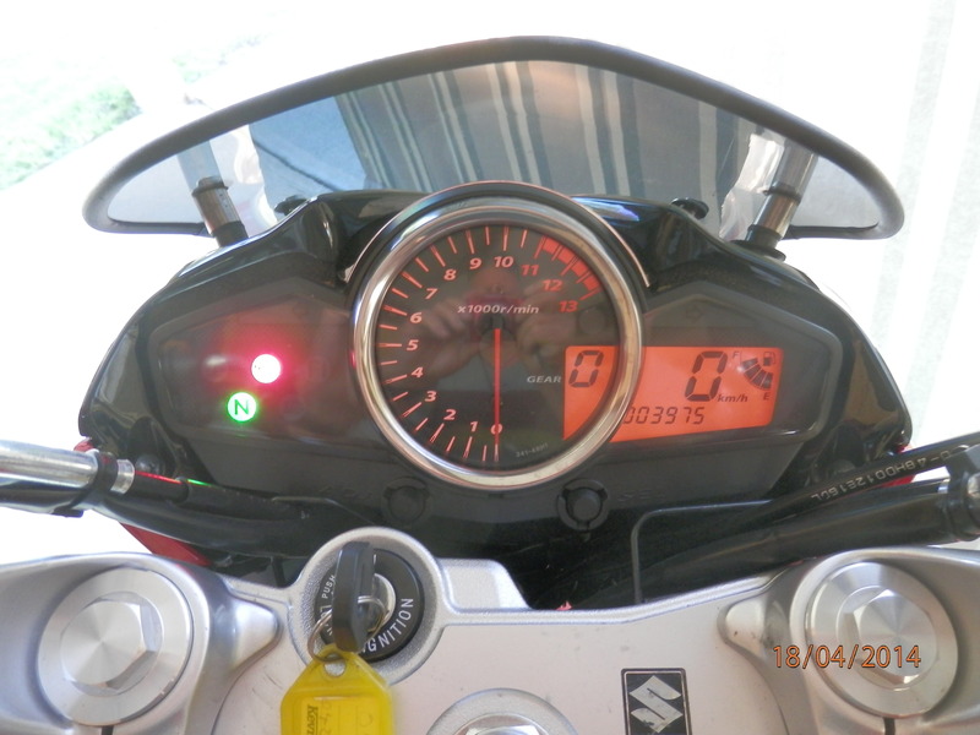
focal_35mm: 25
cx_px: 490
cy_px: 368
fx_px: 708
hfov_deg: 69.4
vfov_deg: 54.9
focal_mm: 4.5
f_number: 3
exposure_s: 1/15
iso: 200
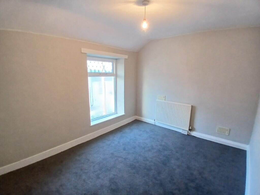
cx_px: 130
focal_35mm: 17
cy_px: 98
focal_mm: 1.4
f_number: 2.2
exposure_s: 1/33.3
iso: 200
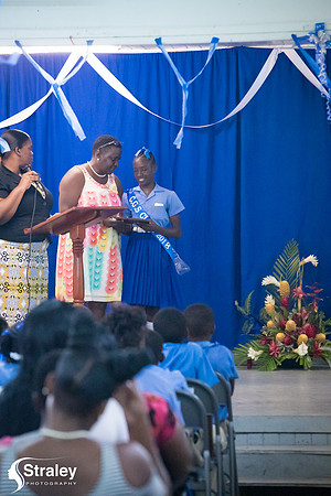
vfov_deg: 11.4
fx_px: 2482
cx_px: 166
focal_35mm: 180
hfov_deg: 7.6
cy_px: 248
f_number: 6.3
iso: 25600
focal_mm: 180
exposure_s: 1/200
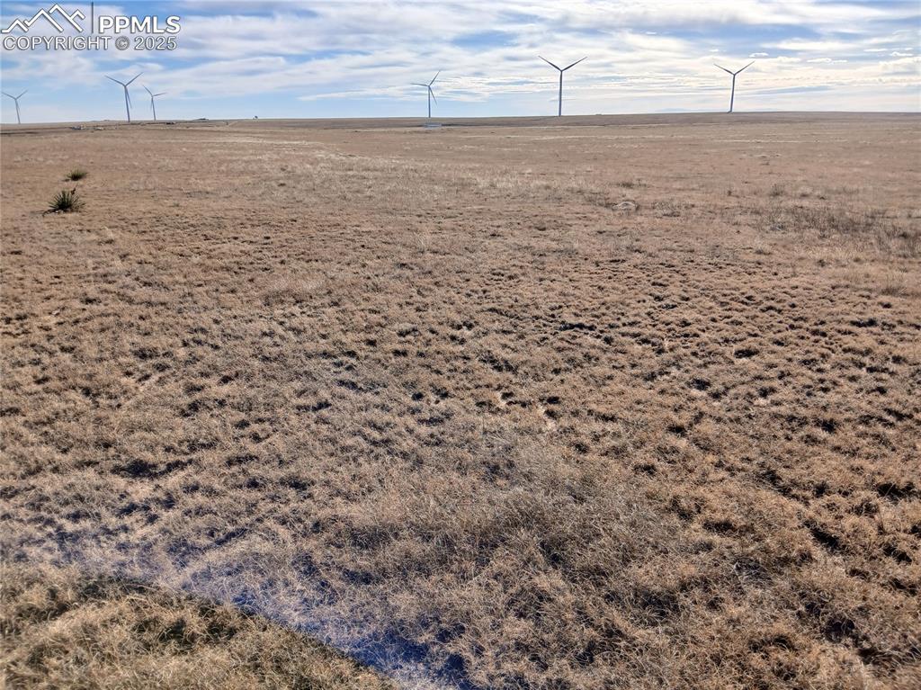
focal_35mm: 26
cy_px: 345
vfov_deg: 53.0
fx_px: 691
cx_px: 460
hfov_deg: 67.3
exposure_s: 1/519
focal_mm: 3.98
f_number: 1.8
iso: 20
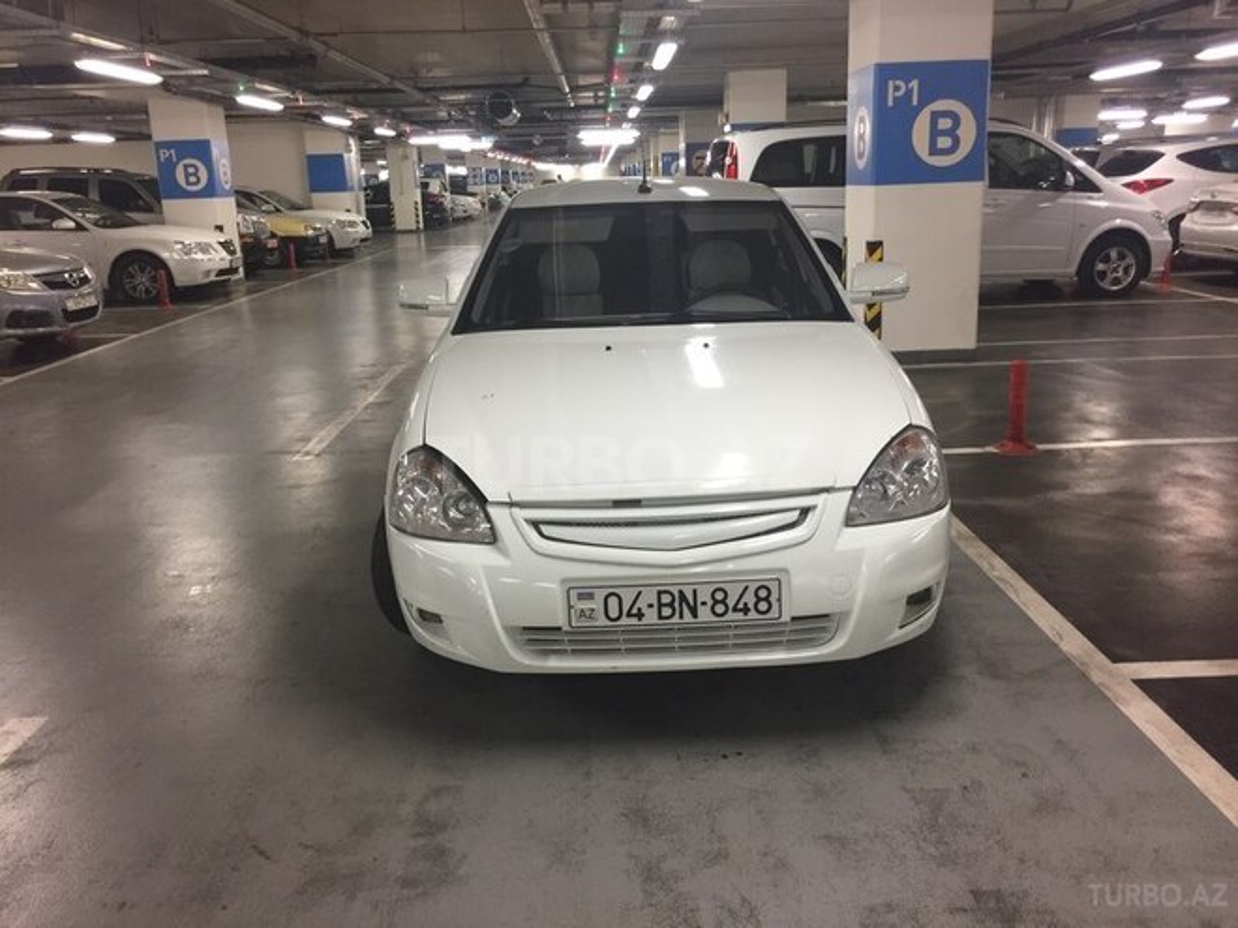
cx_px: 619
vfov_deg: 48.2
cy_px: 464
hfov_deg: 61.7
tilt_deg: -14.3
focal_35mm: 29
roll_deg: +0.9
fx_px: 1037
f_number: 2.2
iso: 64
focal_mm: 4.15
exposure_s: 1/33
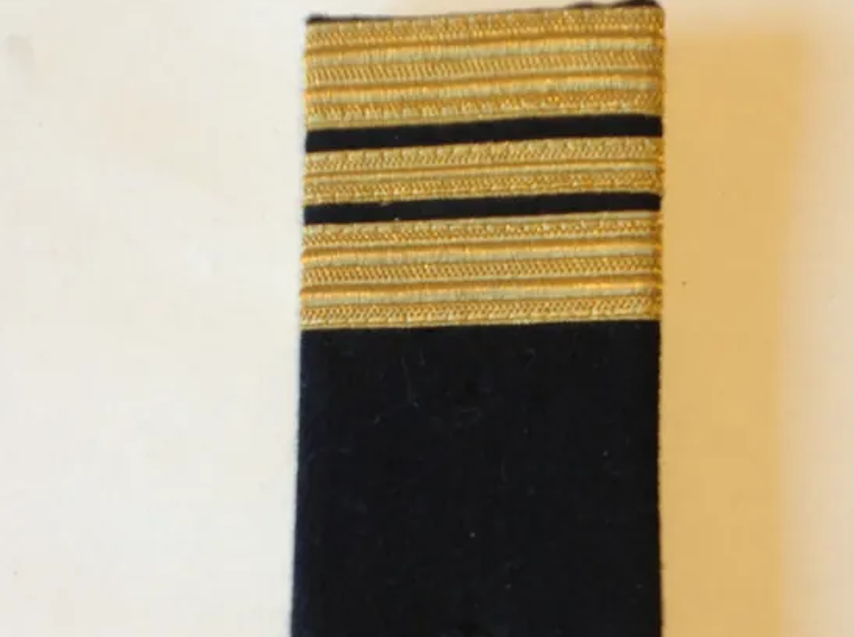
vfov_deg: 22.7
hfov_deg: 30.3
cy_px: 434
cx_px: 406
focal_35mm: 64
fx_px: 1576
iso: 50
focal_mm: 4.28
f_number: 2.4
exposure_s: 1/17
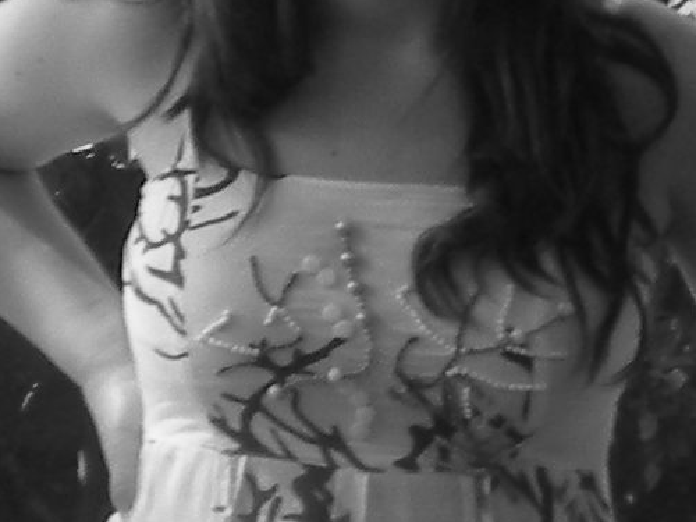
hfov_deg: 7.9
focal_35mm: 248
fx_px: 4986
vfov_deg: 6.0
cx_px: 834
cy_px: 82
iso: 64
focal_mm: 6.3
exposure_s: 1/281
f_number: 3.1
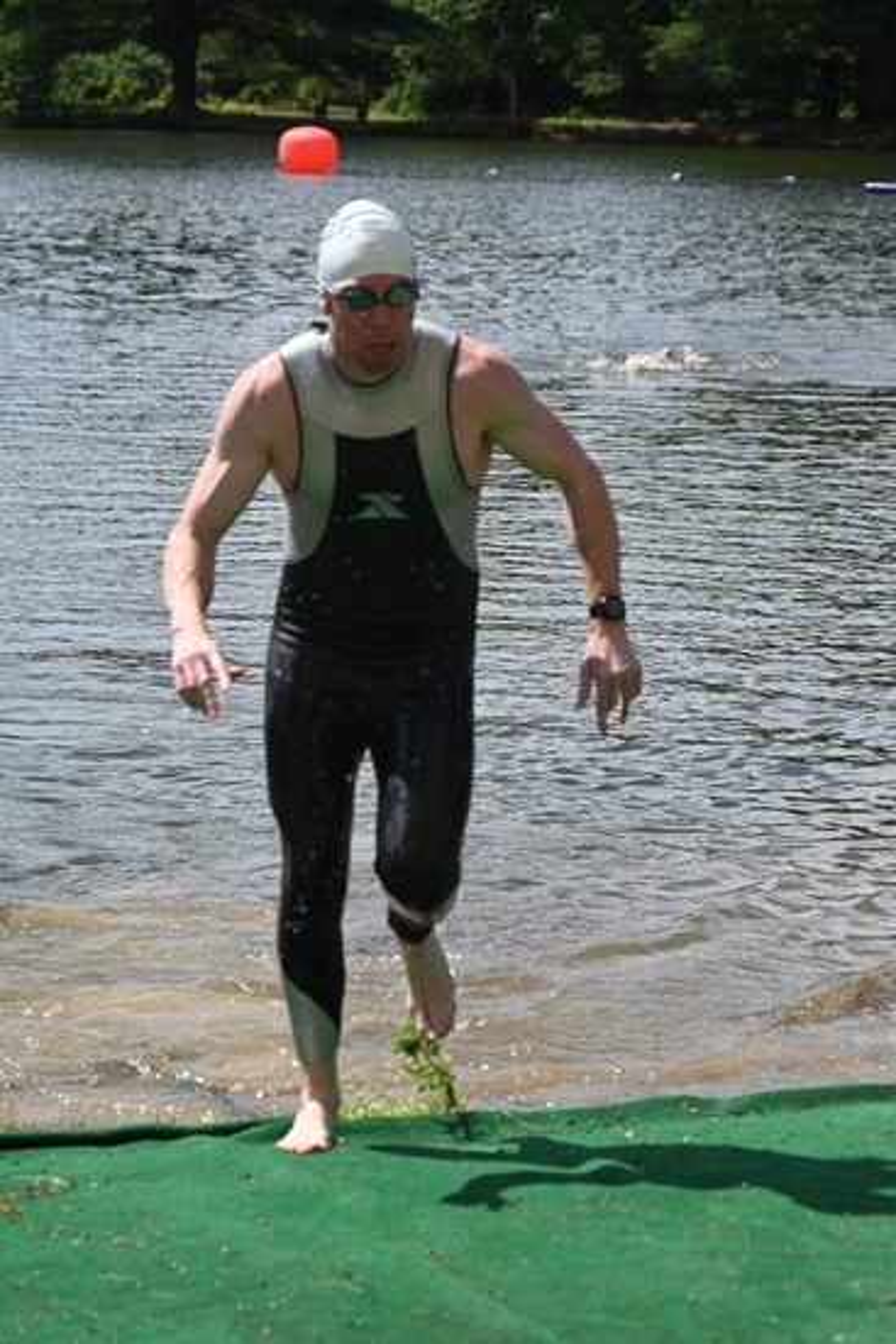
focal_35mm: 120
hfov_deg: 11.4
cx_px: 448
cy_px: 672
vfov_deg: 17.1
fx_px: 4477
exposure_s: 1/400
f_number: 7.1
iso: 100
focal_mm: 120
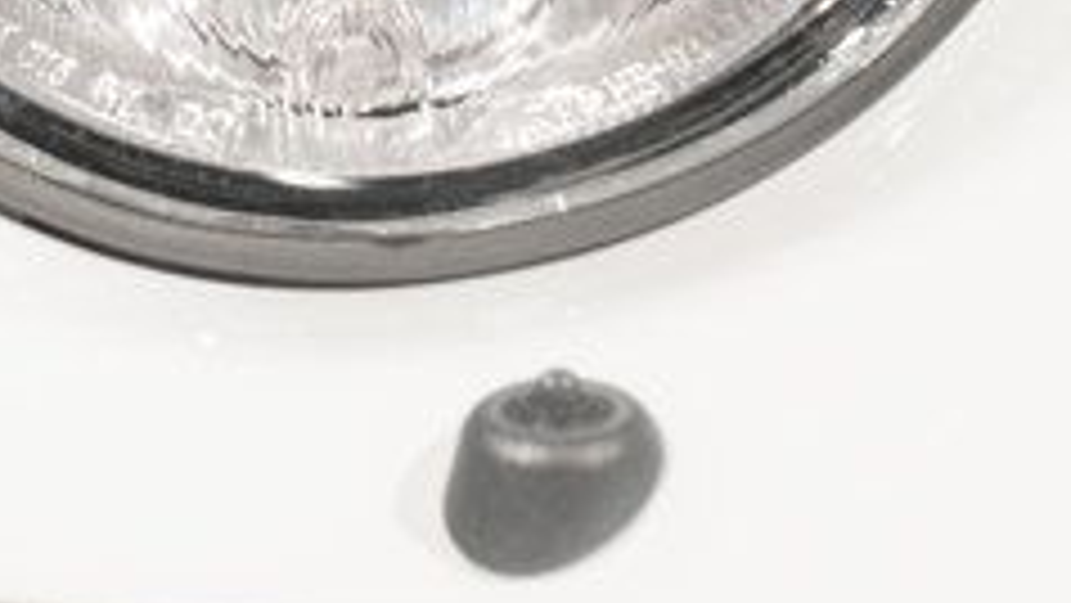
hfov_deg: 9.2
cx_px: 279
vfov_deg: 5.1
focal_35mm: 234
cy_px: -466
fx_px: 6647
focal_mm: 52
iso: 200
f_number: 5.6
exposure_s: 1/60
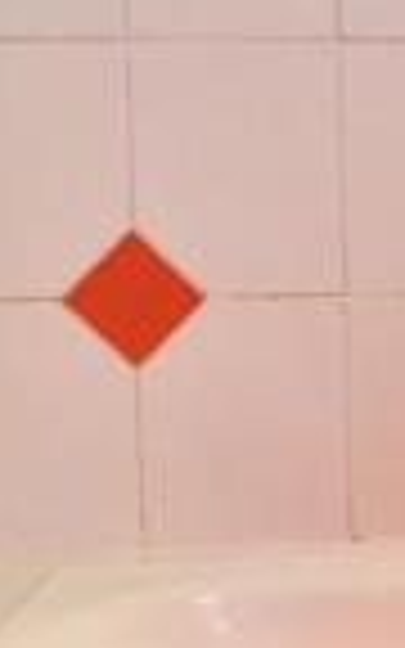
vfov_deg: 16.7
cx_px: 1033
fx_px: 2208
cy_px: 362
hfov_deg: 9.2
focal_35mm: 125
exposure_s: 1/80
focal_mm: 18
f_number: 4.5
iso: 400
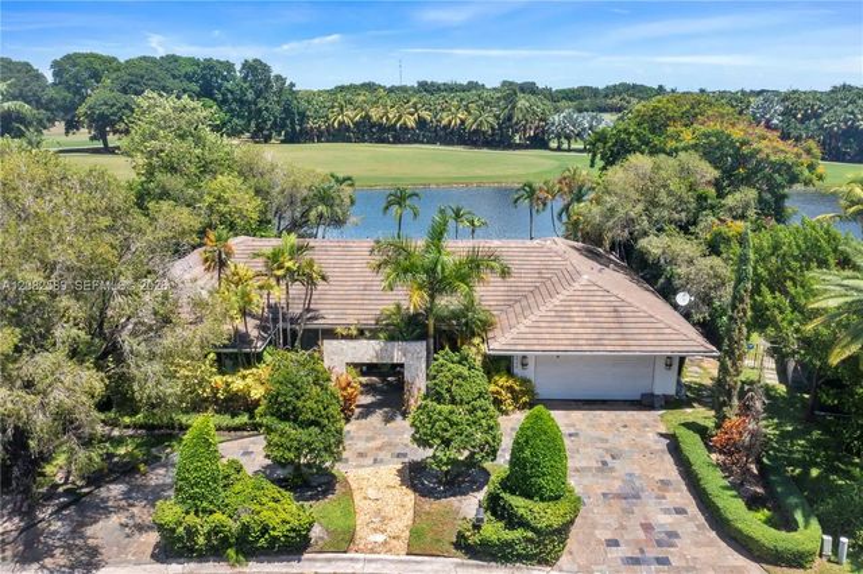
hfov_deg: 65.5
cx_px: 432
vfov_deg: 46.4
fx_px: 671
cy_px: 287
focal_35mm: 28
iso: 100
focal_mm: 10.26
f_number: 11
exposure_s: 1/200
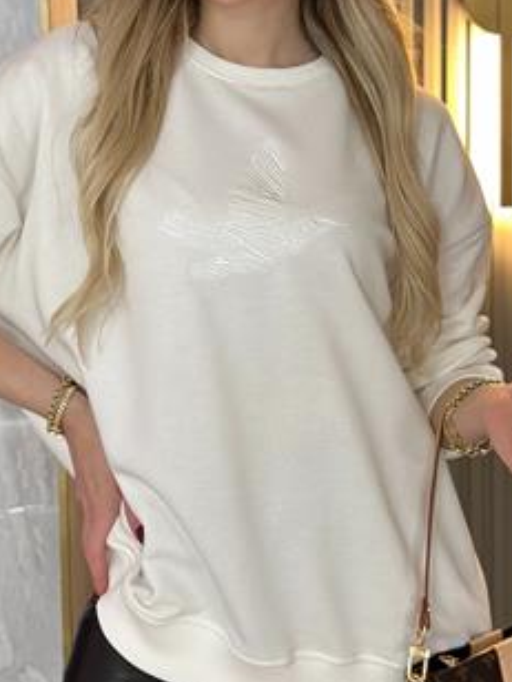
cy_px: 248
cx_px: 270
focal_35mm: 81
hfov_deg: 18.2
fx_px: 1597
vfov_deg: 24.0
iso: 400
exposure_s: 1/33
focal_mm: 6.86
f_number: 1.78
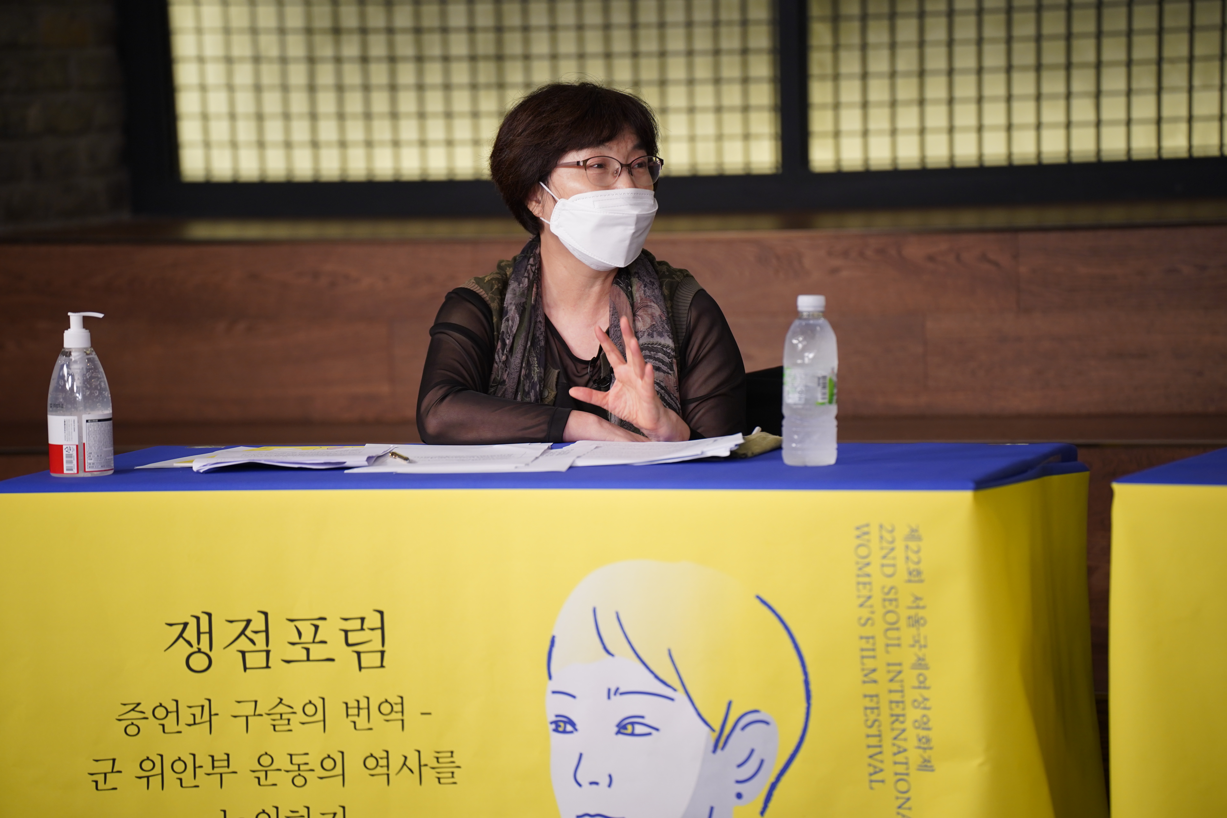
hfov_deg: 11.4
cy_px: 409
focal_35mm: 180
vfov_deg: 7.6
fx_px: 6135
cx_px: 614
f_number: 2.8
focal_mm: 180
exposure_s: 1/125
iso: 800
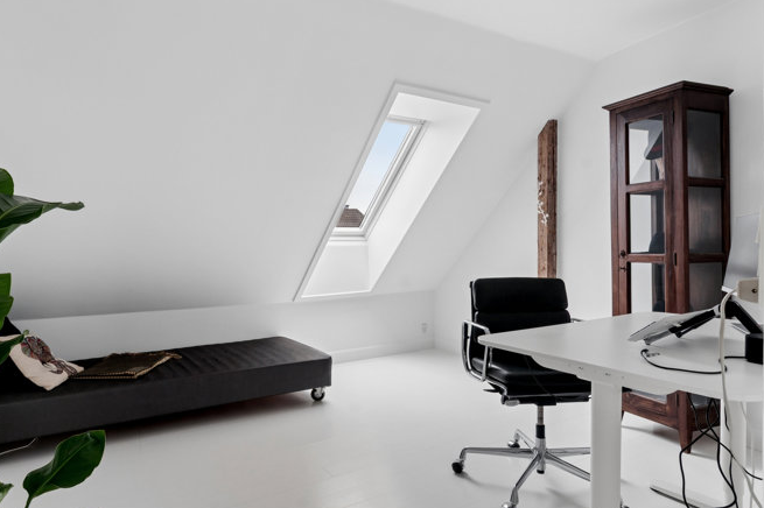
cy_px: 239
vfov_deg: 57.1
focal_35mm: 22
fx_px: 467
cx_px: 350
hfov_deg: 78.5
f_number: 10
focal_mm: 12
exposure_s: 1/5
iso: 200
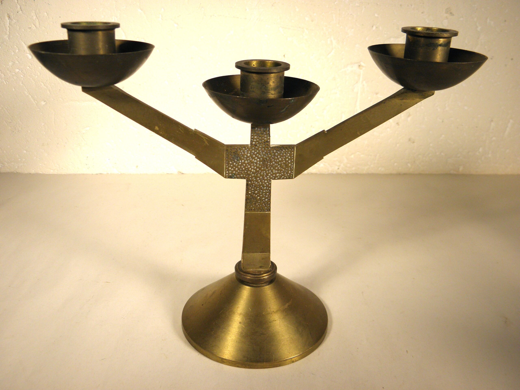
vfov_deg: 41.8
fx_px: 511
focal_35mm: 34
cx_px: 260
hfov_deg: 54.0
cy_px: 195
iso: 100
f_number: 3.7
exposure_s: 1/100
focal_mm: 6.2
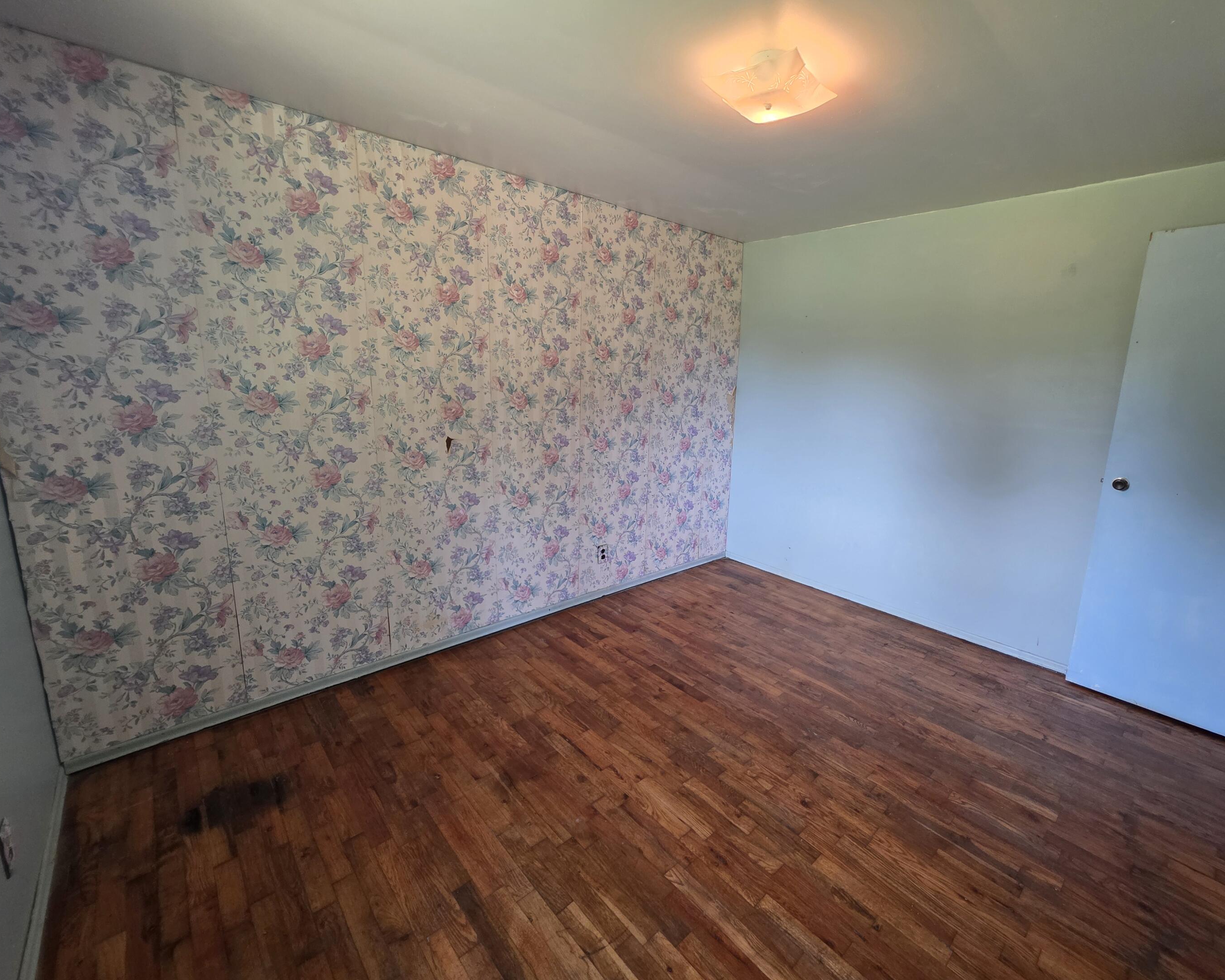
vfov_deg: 88.0
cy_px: 478
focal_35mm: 14
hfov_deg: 100.5
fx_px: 508
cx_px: 663
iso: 200
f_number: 1.9
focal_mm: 2.2
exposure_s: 1/60
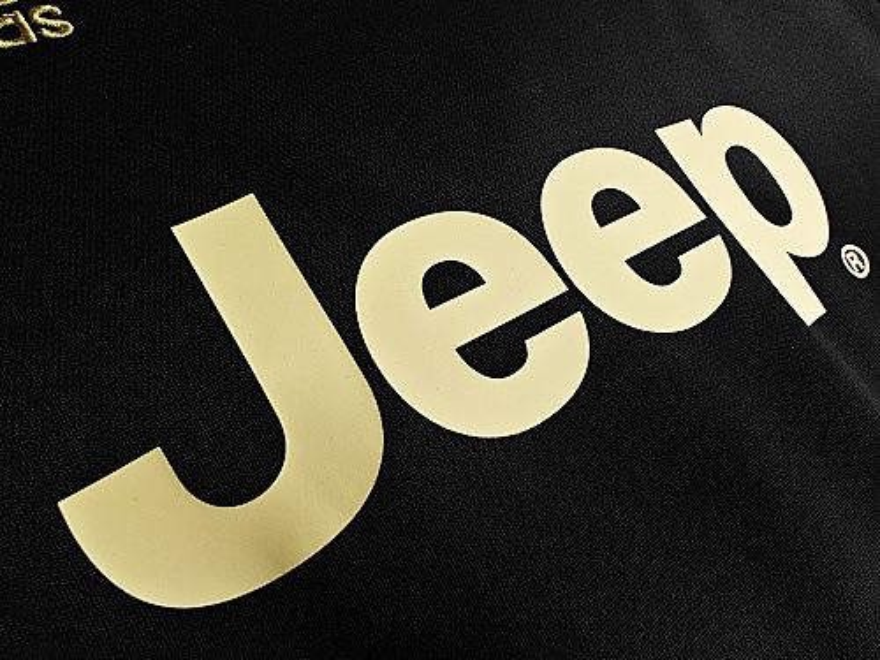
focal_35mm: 23
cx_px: 440
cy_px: 330
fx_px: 585
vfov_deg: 58.9
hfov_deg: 73.9
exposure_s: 1/50
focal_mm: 2.59
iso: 115
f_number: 2.2
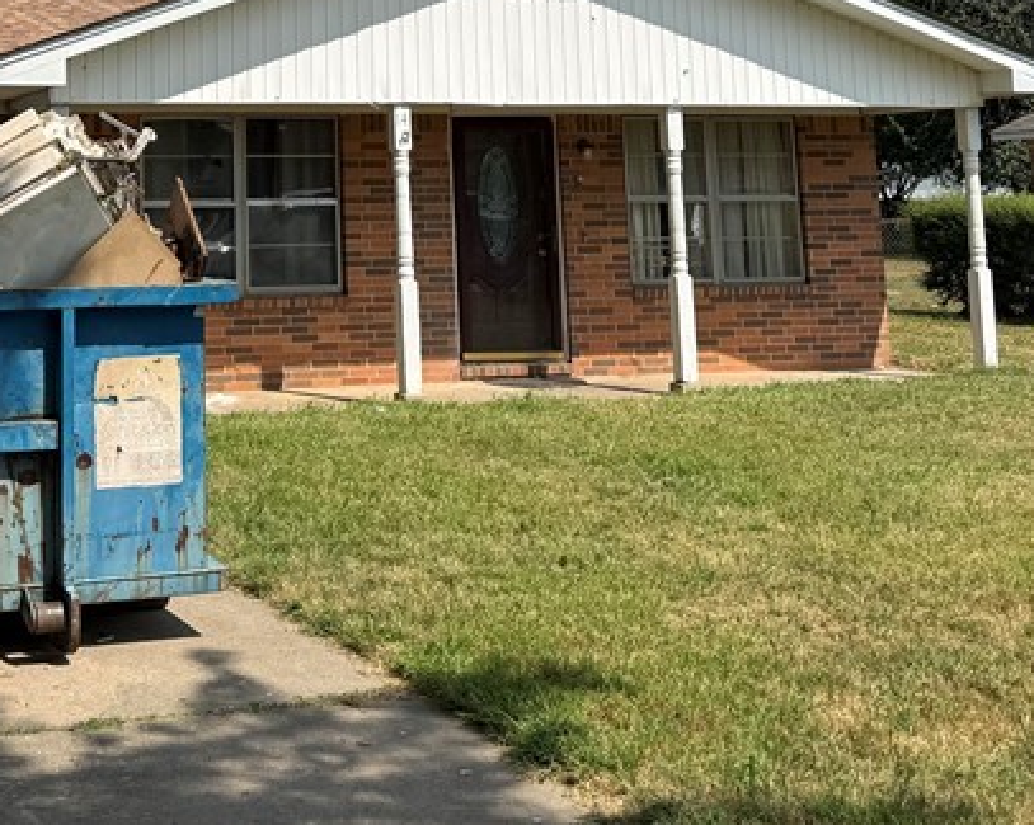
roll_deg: +0.2
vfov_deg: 24.4
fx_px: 1804
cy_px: -28
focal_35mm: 59
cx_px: 178
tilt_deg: +9.0
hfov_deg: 31.0
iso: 80
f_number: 1.78
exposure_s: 1/5319
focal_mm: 6.76
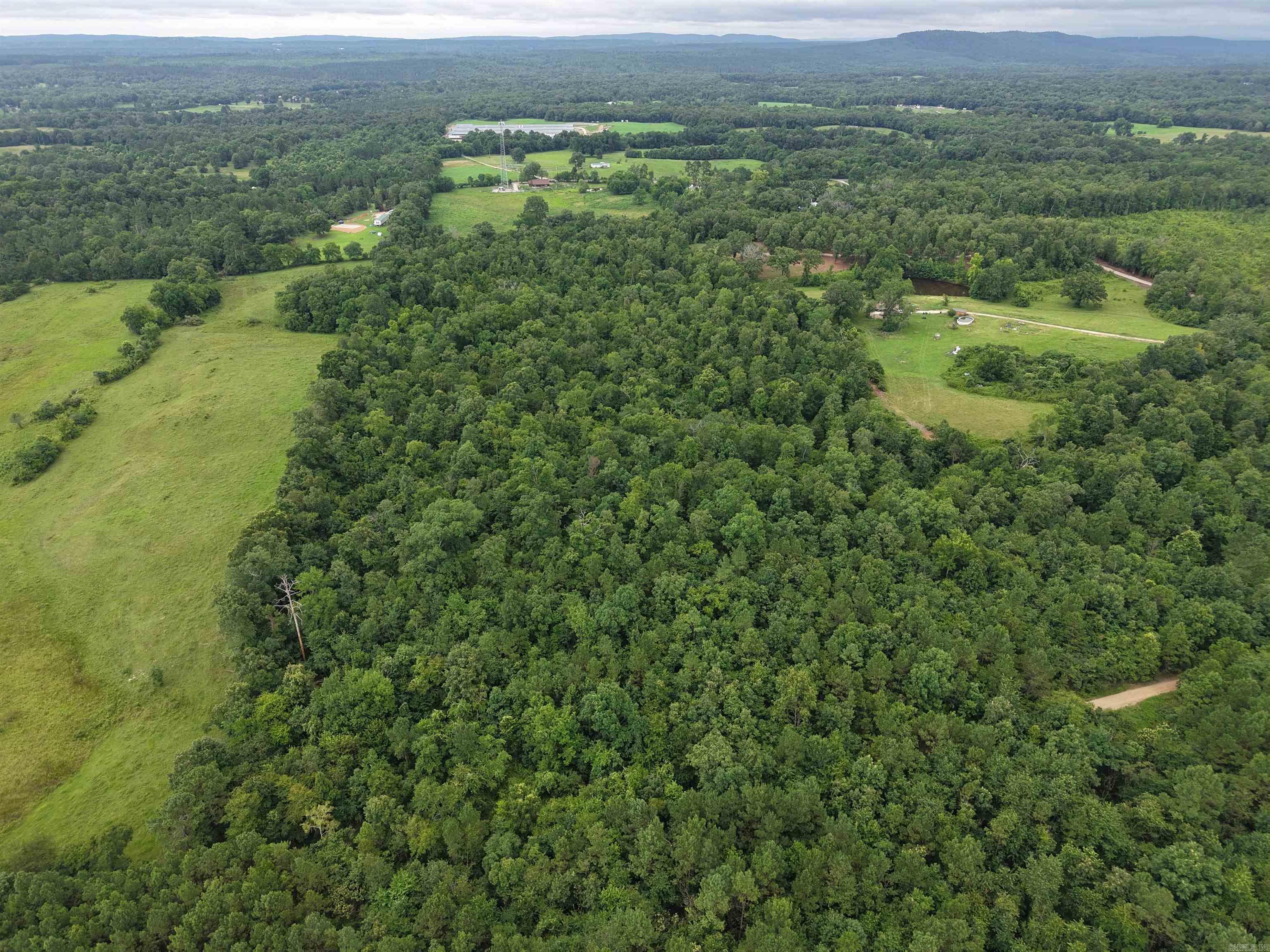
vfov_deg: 56.8
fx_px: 881
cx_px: 635
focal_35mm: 24
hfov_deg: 71.6
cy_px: 476
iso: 110
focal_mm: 8.67
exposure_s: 1/800
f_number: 1.8
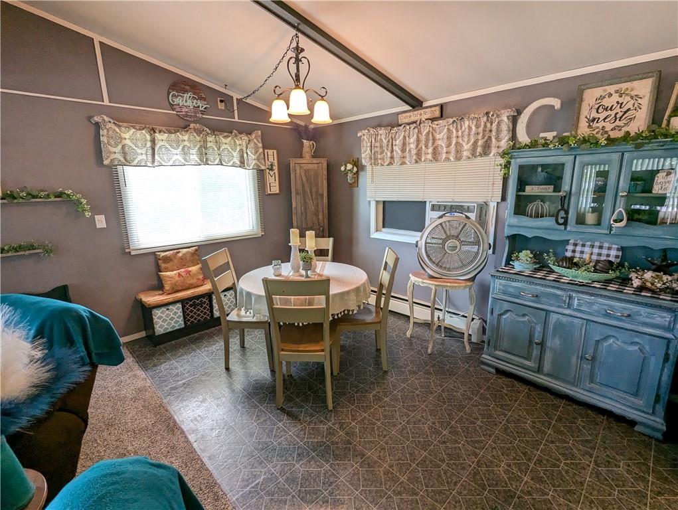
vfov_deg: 78.2
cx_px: 339
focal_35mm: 16
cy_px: 255
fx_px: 314
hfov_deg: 94.4
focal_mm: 2.35
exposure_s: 1/40
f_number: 2.2
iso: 142
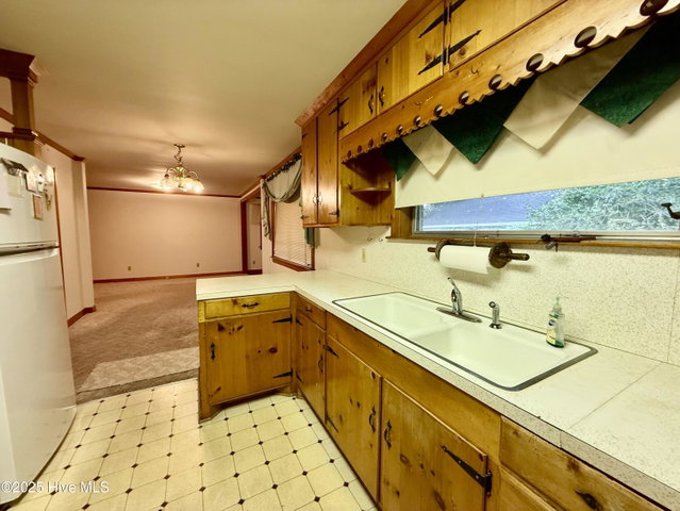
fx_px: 275
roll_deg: +1.1
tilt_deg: -2.4
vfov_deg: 85.7
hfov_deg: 102.0
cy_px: 256
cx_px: 340
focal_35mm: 14
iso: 200
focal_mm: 2.22
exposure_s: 1/60
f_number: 2.2
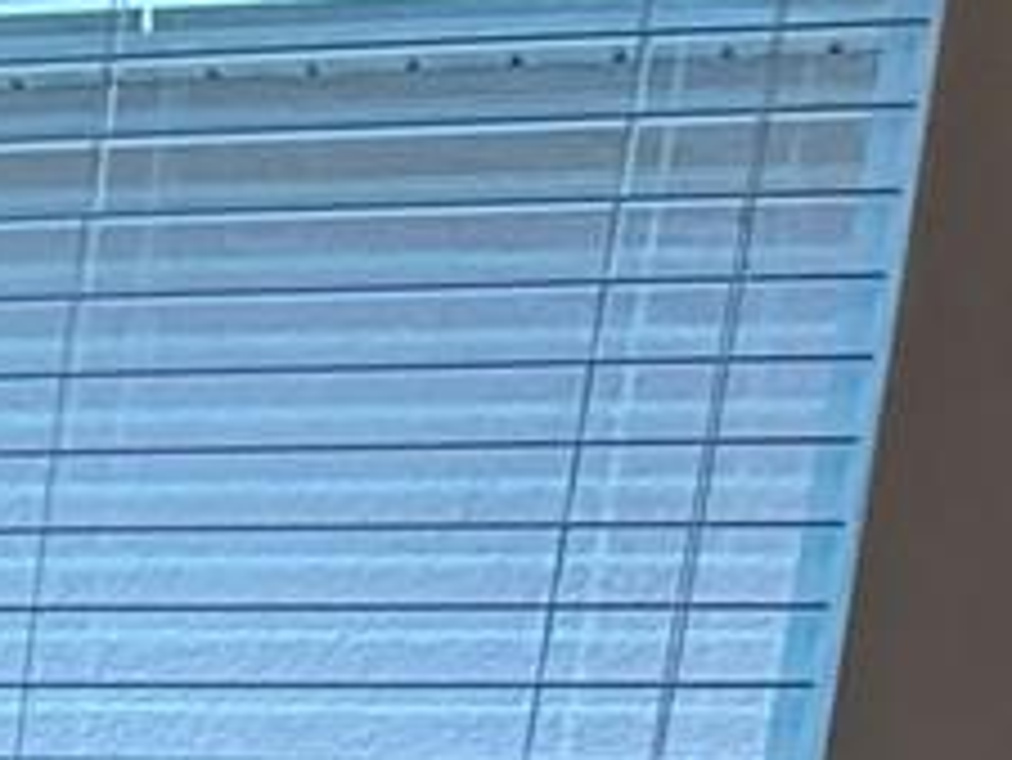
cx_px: -2546
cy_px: 2284
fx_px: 5411
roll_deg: -2.3
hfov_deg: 8.1
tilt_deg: -14.6
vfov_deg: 7.2
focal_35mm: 185
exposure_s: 1/60
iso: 160
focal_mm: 5.7
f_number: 1.5
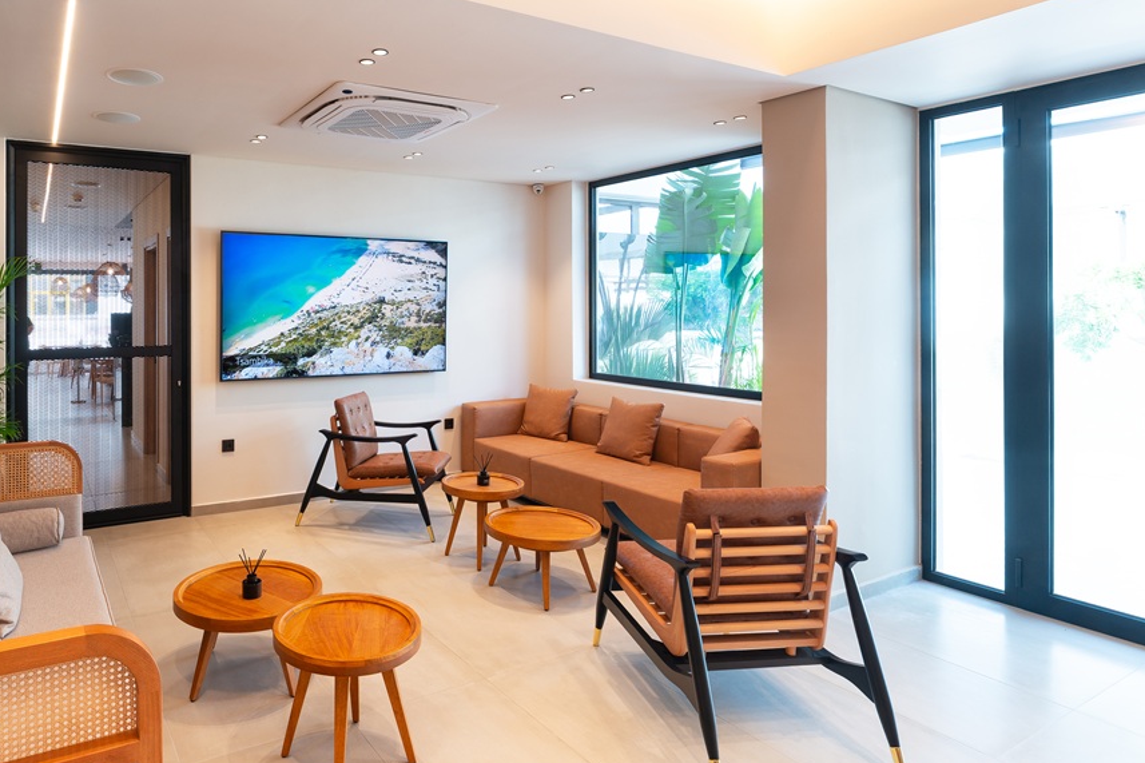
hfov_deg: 78.2
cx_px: 369
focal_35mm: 21
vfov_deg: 59.2
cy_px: 327
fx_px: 668
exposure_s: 1/2
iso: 100
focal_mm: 14
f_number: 8
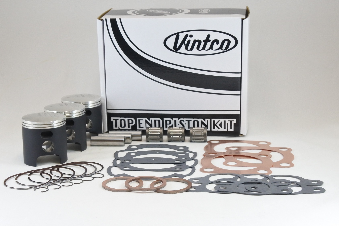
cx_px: 170
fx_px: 537
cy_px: 113
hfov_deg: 35.1
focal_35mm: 57
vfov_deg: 23.8
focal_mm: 21.4
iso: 640
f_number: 4.8
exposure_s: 1/125
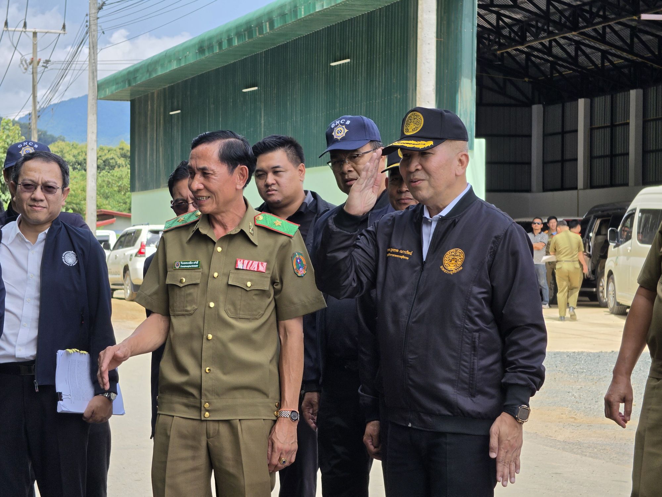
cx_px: 331
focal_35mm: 115
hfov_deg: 17.1
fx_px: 2199
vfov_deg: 12.9
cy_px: 248
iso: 50
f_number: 2.9
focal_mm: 18.6
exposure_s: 1/1055
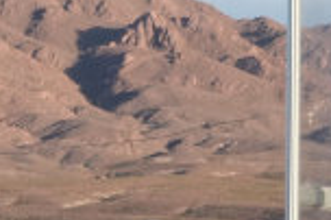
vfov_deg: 2.9
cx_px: 412
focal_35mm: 466
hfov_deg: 4.4
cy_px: 108
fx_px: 4277
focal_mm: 59
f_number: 22
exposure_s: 1/160
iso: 1000
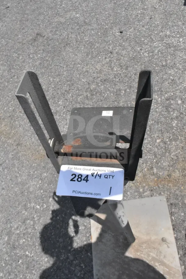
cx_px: 93
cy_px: 140
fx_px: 232
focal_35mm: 30
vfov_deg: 61.9
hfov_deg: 43.6
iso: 6400
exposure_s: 1/3200
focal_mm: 20
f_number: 25
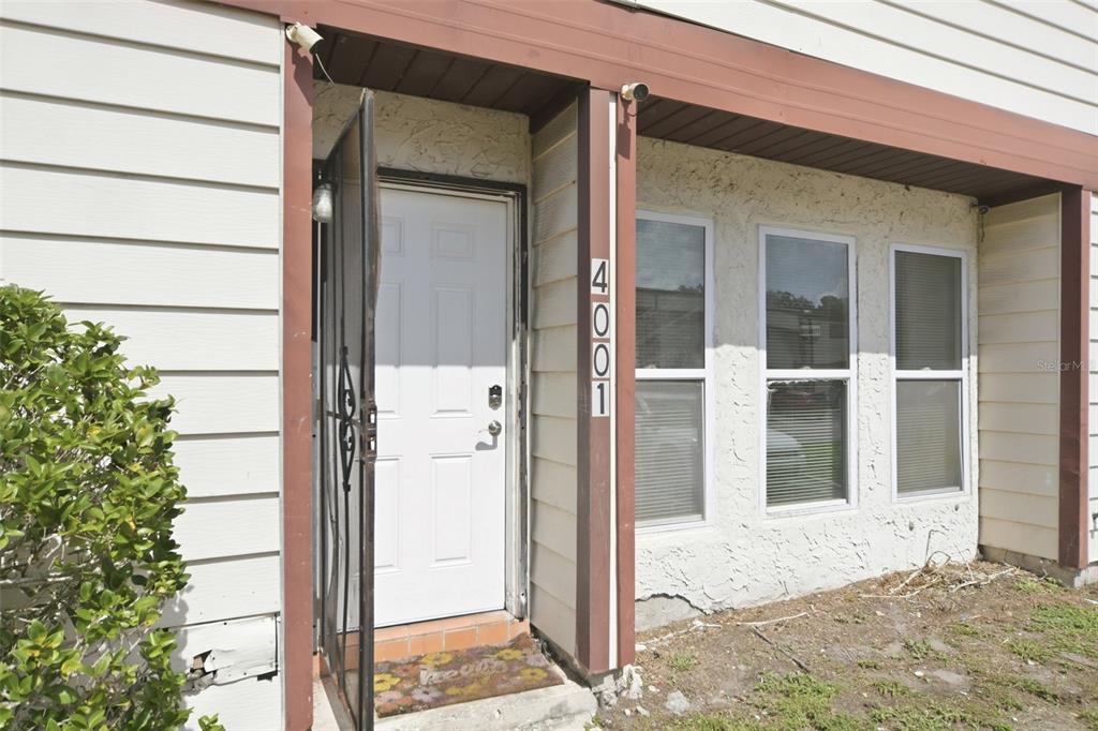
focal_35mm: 22
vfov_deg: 57.2
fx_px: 671
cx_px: 549
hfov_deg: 78.6
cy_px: 366
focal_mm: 22
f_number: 11
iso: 200
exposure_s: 1/320
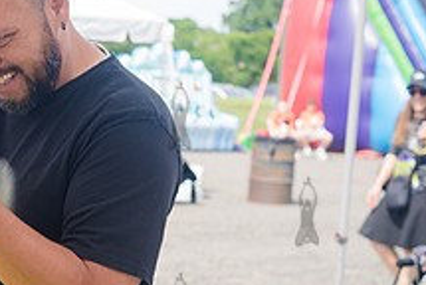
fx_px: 1185
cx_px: -77
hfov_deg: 19.3
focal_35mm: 100
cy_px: 211
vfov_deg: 13.7
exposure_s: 1/640
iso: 200
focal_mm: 35
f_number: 4
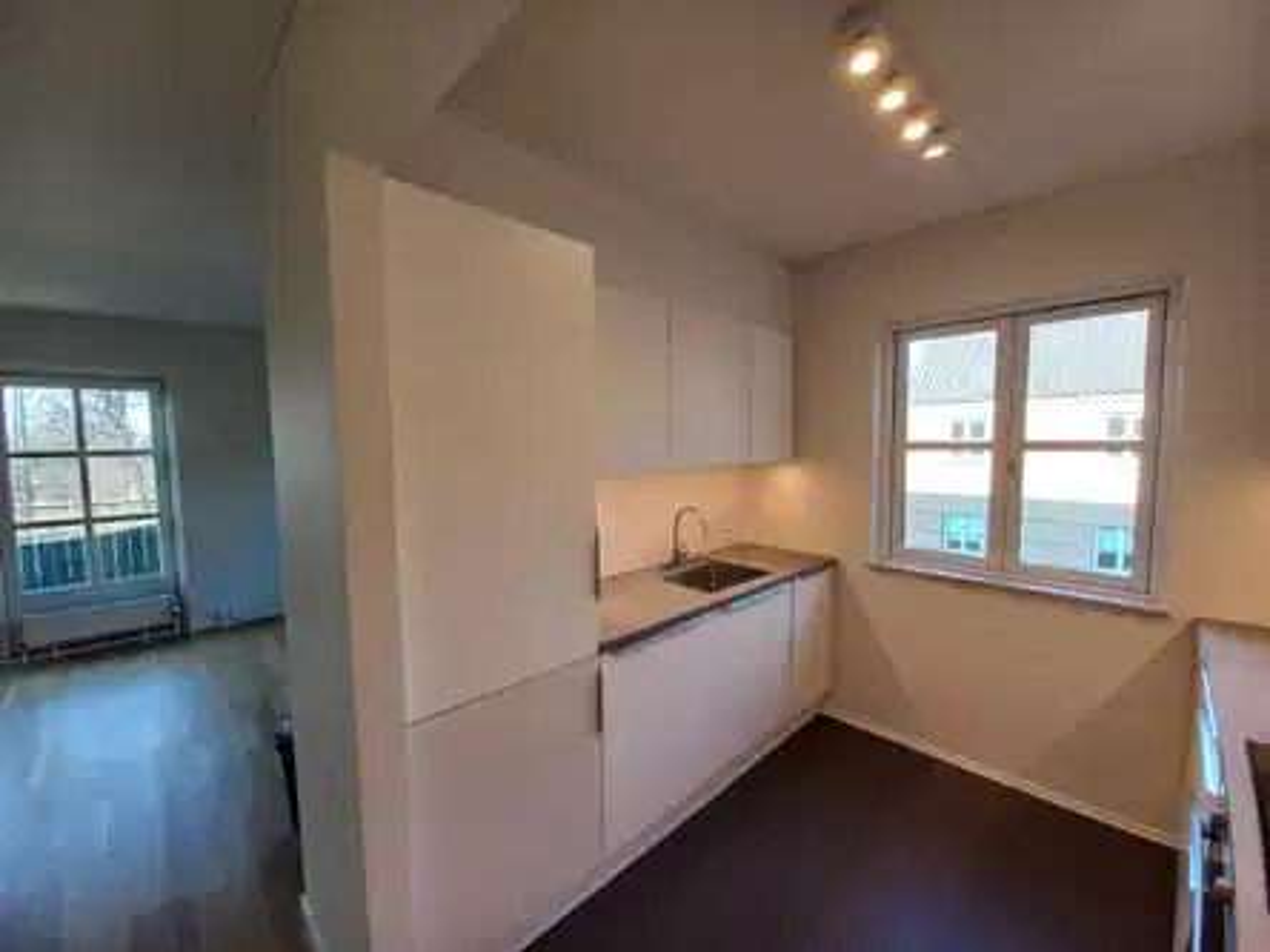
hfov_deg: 106.2
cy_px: 476
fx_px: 477
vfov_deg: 89.9
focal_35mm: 13
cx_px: 635
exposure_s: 1/50
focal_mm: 1.42
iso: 64
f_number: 2.2
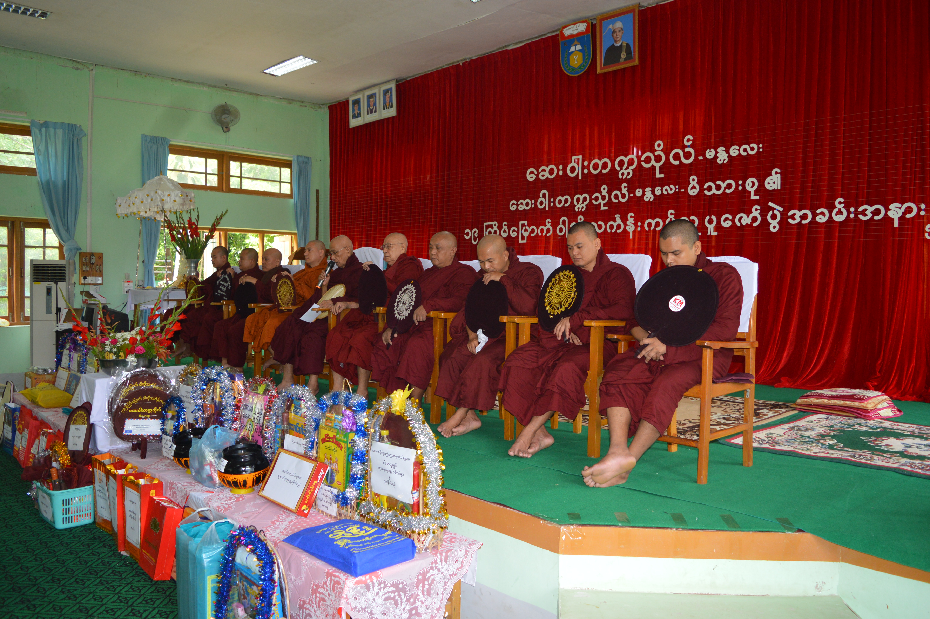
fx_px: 697
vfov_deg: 47.8
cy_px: 310
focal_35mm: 27
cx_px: 465
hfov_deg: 67.4
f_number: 4
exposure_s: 1/100
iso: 400
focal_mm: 18
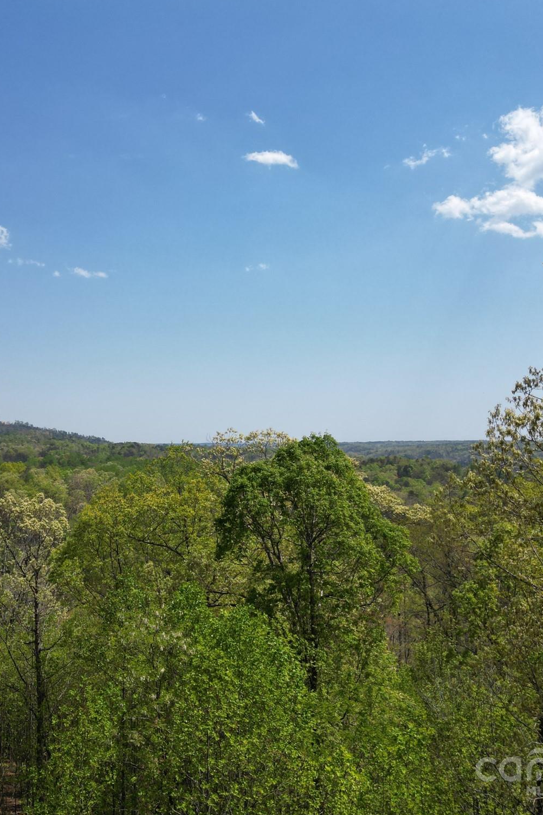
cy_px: 400
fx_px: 770
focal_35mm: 34
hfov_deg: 38.8
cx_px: 227
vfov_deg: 55.8
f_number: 1.7
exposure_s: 1/3200
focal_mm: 6.72
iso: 110
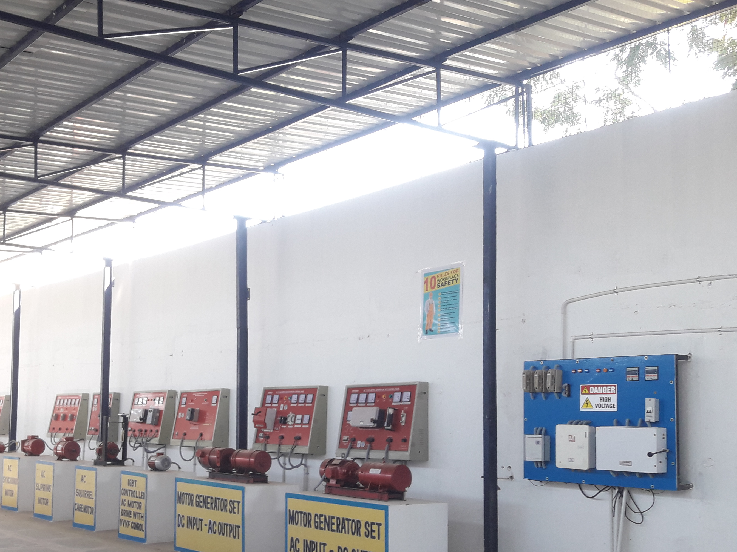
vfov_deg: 33.3
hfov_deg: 42.7
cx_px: 197
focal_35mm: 43
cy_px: 363
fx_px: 916
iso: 40
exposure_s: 1/33
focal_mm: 3.7
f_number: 1.9
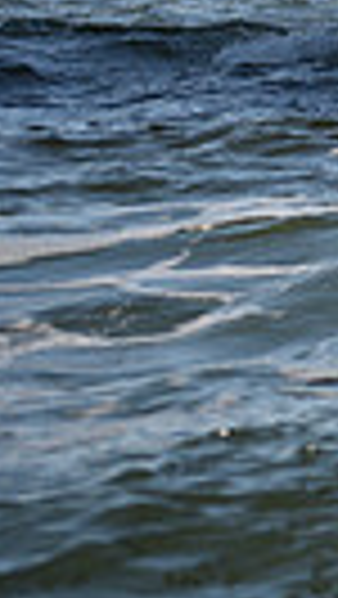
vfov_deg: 6.7
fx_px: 5089
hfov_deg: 3.6
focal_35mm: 320
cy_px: -205
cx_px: 1289
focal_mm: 70
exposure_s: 1/1600
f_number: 3.5
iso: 250
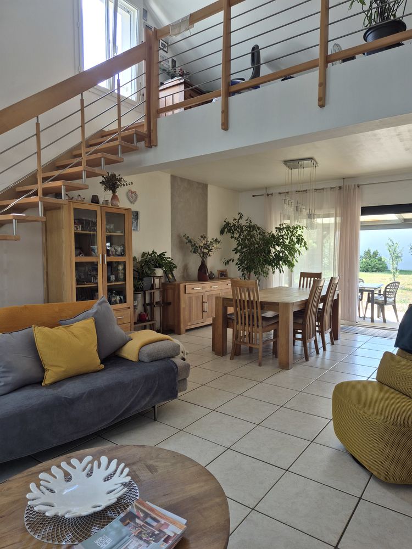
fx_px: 365
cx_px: 206
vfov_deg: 73.9
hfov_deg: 58.9
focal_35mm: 23
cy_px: 274
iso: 64
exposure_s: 1/180
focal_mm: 5.4
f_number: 1.8
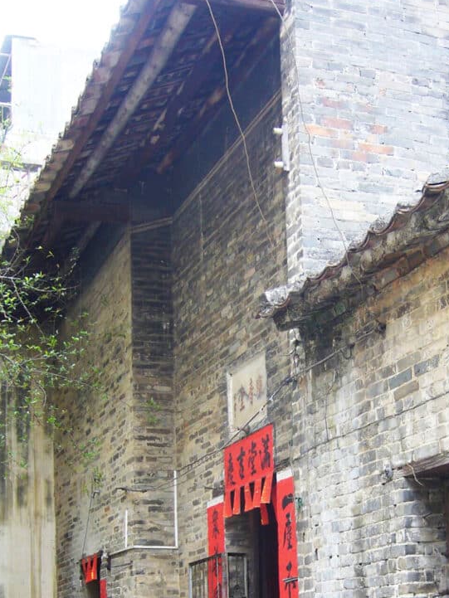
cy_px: 473
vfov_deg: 28.8
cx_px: 325
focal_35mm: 66
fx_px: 1141
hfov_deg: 22.1
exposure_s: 1/50
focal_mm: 5.8
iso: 80
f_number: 2.8
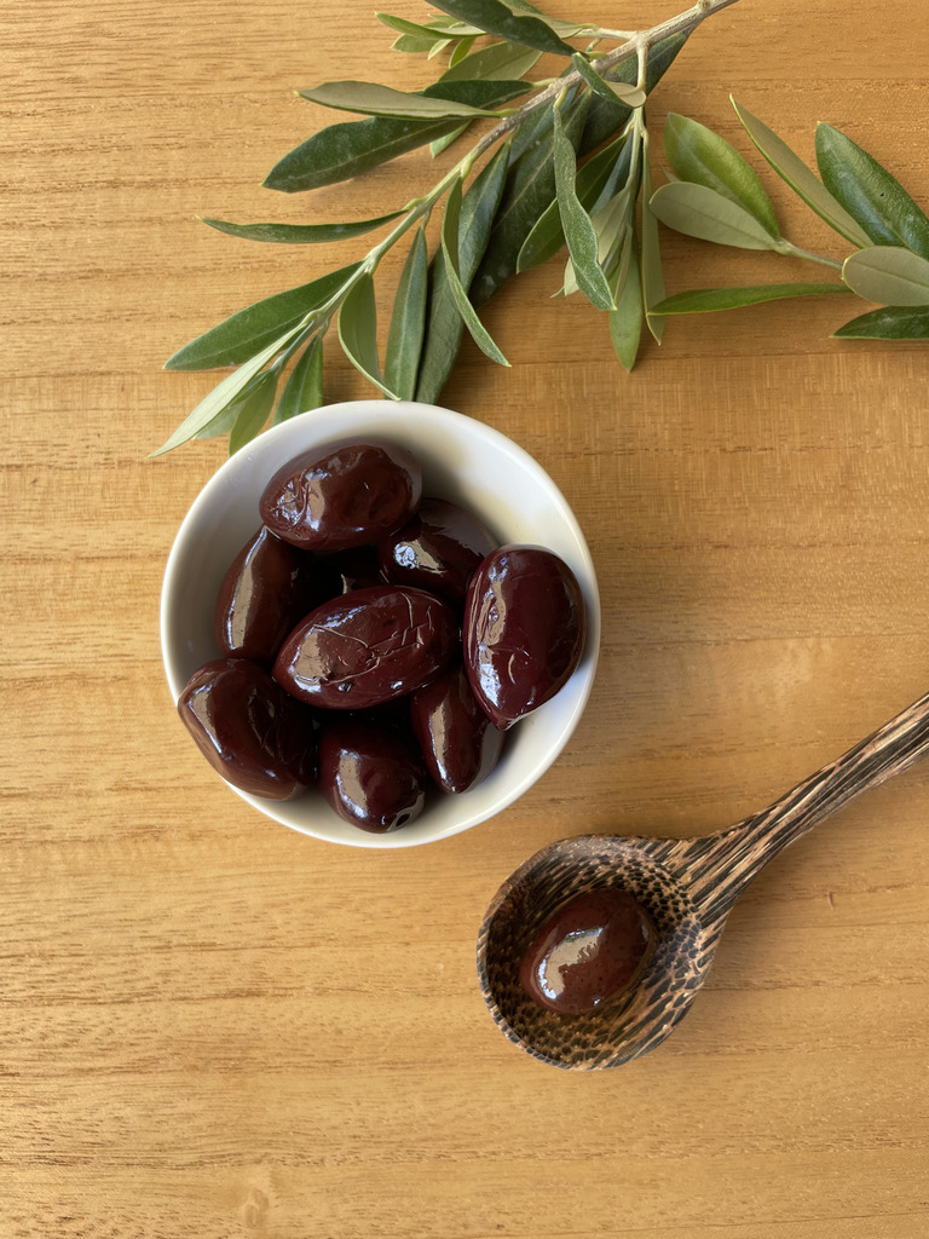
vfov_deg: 67.3
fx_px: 930
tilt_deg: -87.3
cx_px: 464
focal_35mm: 26
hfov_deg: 53.1
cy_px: 620
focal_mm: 4.2
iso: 32
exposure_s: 1/130
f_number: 1.6
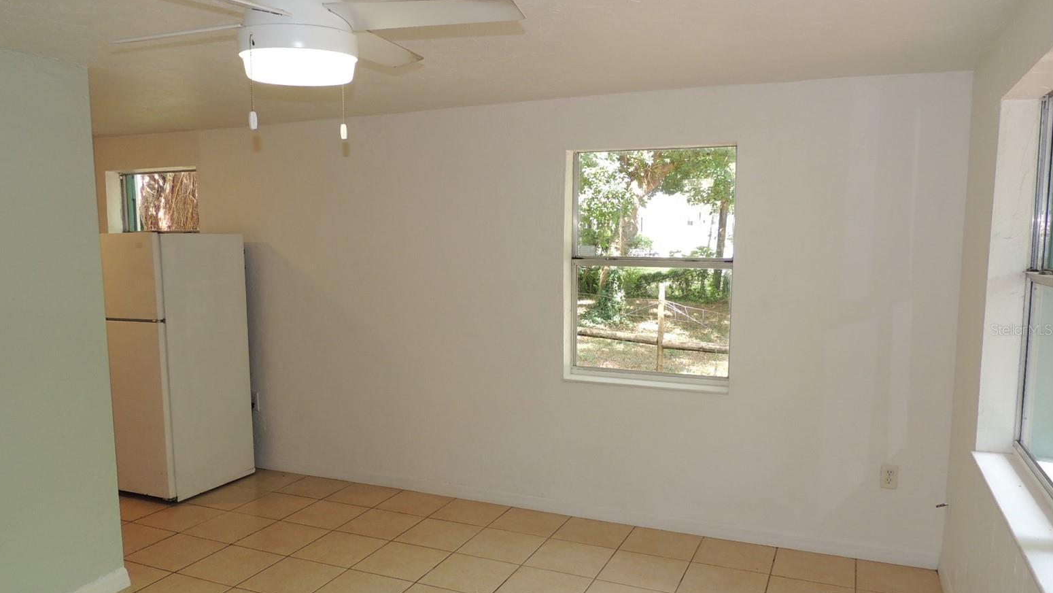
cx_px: 511
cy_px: 329
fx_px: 754
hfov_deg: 69.8
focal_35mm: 27
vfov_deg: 42.9
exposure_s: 1/40
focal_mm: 4.3
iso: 125
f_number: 3
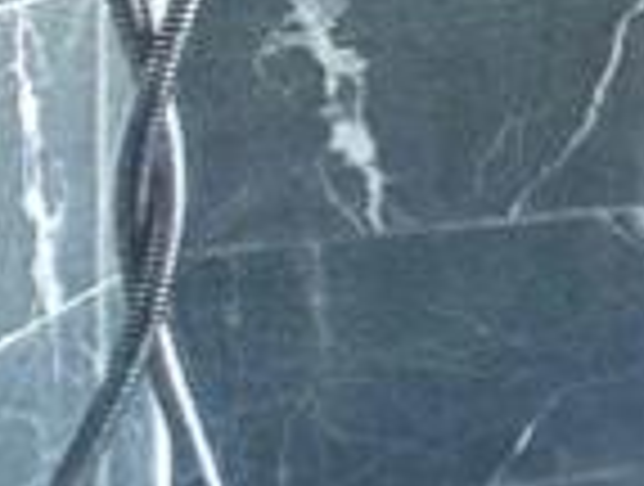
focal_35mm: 100
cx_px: 2265
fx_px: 1865
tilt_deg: -0.4
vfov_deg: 13.9
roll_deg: -0.7
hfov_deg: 9.5
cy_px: -266
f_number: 2.2
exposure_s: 1/510
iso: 64
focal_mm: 2.22
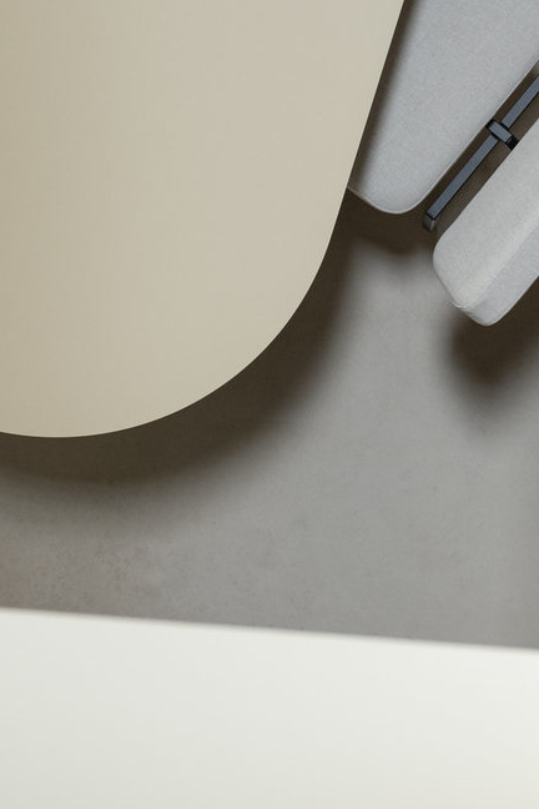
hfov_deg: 12.8
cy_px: -170
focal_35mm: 107
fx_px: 2403
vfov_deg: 18.1
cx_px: 152
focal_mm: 35
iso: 400
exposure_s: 1/40
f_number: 4
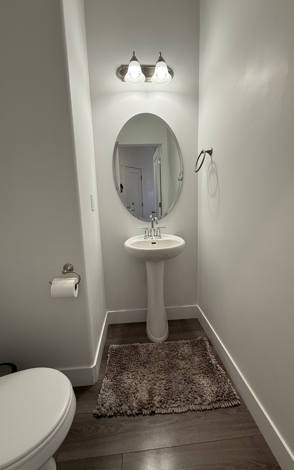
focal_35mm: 15
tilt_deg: -7.4
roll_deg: +1.8
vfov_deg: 101.5
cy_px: 233
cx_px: 148
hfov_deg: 74.8
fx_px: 192
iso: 125
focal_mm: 2.22
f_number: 2.2
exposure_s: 1/120
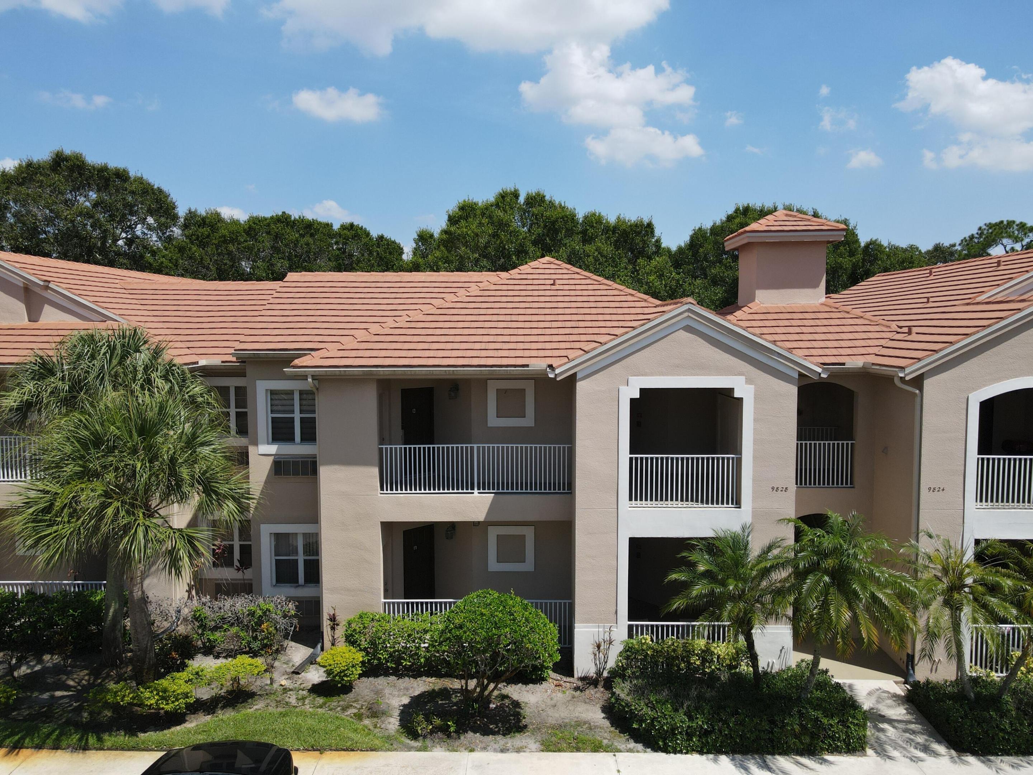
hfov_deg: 71.6
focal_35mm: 24
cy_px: 388
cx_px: 516
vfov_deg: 56.8
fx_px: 716
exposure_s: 1/800
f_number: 2.8
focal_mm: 4.5
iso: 110
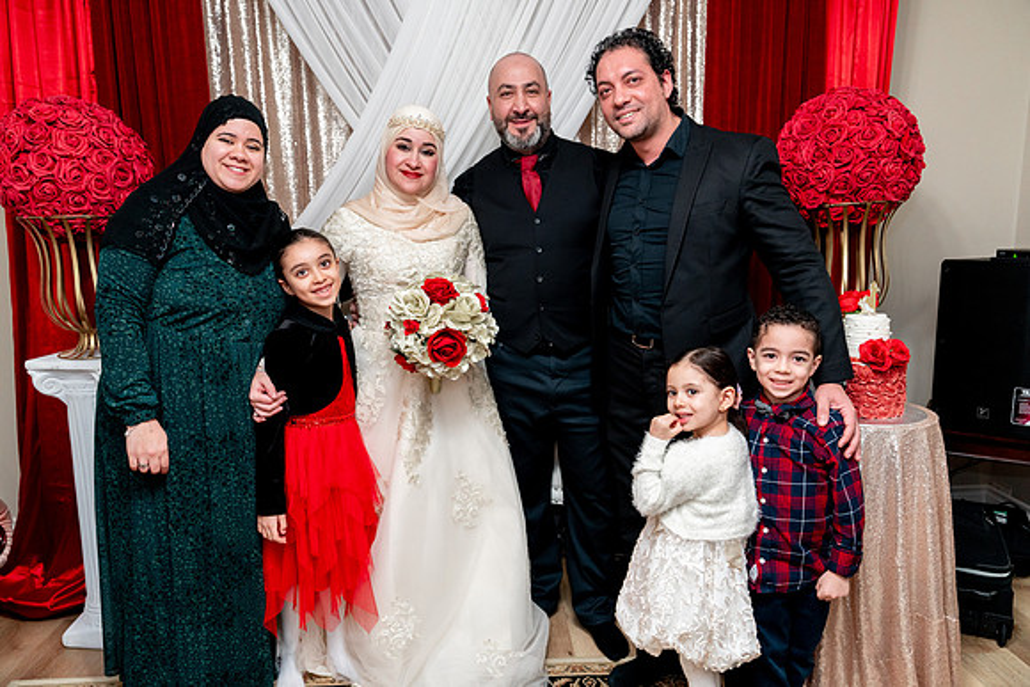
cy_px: 344
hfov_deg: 71.5
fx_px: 715
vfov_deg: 51.3
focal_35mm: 25
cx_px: 515
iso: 1250
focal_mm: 25
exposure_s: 1/160
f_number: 2.8
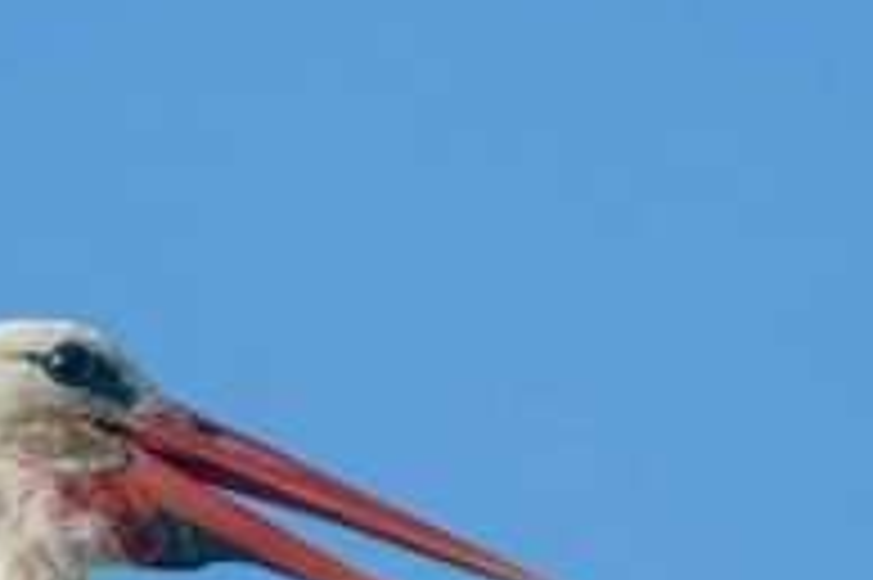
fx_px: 29947
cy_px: 850
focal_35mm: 1236
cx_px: -288
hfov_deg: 1.7
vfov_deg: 1.1
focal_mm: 400
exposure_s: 1/640
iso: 1250
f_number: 8
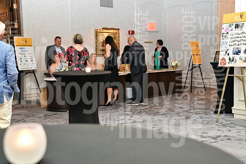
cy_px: 82
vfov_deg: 27.0
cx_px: 123
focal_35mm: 50
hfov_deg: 39.6
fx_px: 342
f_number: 5.6
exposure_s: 1/80
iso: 2500
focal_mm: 50
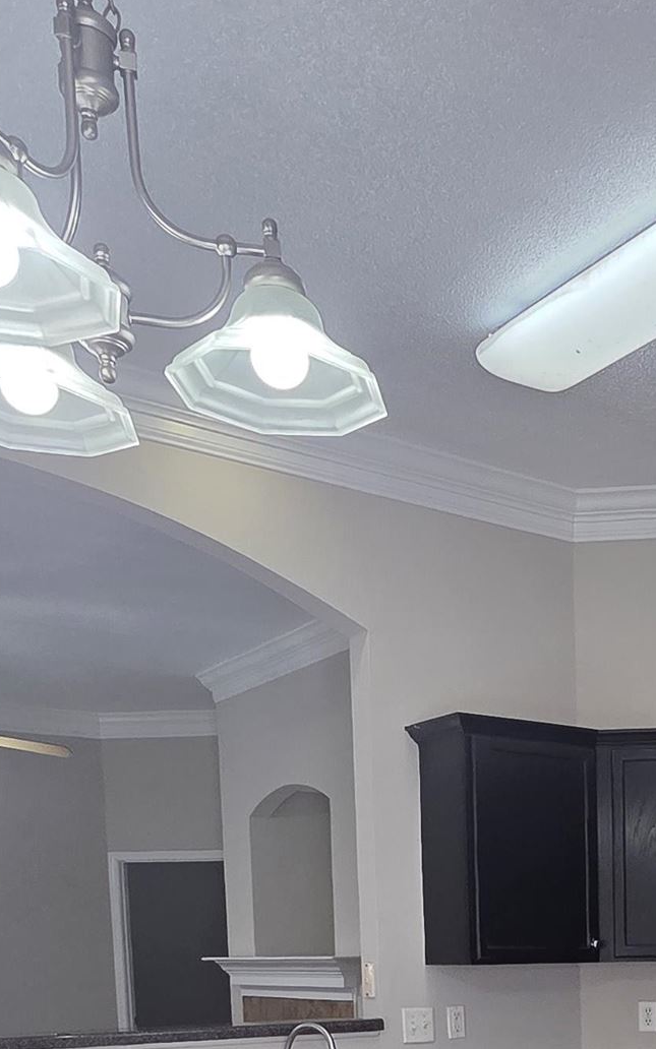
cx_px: 652
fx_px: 1173
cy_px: 1084
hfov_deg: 29.3
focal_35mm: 41
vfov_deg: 41.1
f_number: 2.2
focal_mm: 2.2
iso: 160
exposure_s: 1/120
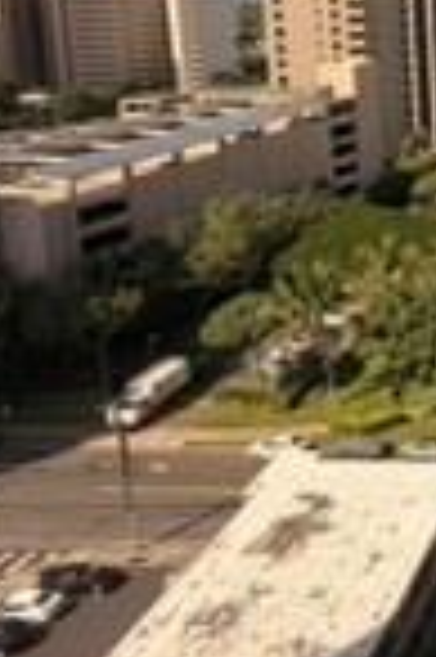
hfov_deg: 22.1
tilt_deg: -6.3
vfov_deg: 39.0
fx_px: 874
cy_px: 99
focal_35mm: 48
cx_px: 688
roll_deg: +2.3
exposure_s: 1/770
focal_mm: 2.22
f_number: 2.2
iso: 40
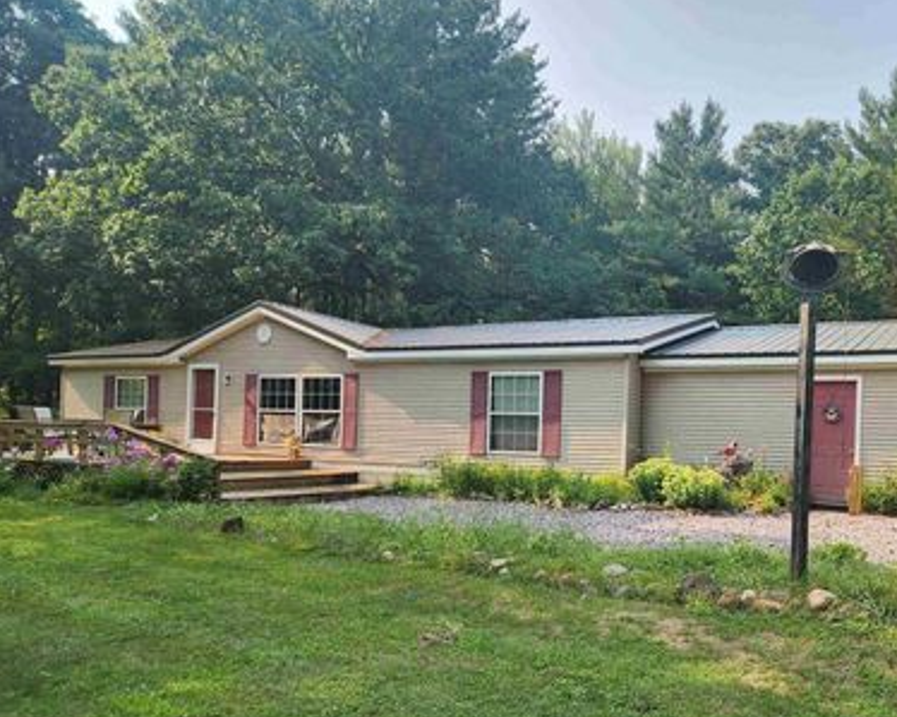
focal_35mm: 30
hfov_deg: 57.5
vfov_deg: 48.2
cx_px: 595
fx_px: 796
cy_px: 435
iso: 20
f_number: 1.8
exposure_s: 1/671
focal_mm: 5.4
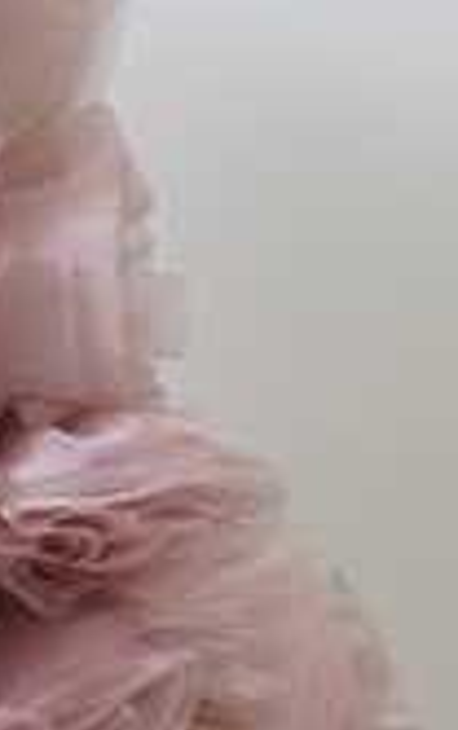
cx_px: -97
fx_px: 8314
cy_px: -64
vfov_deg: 5.0
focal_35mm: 417
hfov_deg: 3.2
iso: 640
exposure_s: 1/125
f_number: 4.5
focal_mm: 85
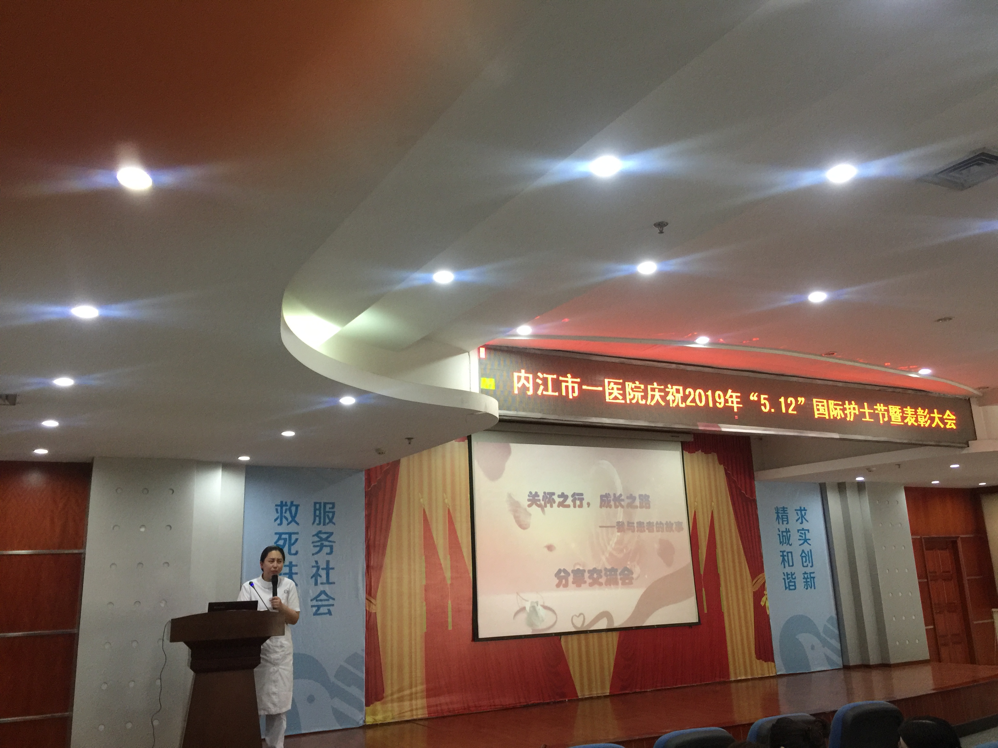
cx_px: 499
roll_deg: +1.3
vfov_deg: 48.2
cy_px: 374
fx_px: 836
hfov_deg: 61.7
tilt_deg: +13.9
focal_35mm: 29
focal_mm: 4.15
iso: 100
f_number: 2.2
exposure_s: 1/17
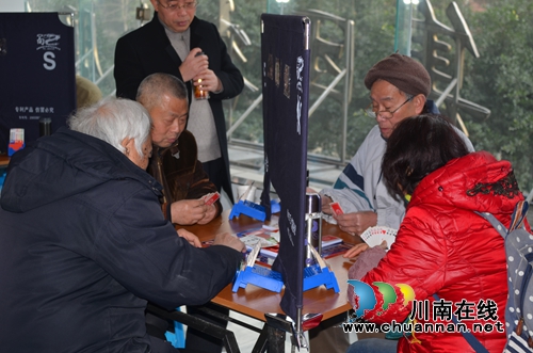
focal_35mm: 54
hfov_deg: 36.9
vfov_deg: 24.9
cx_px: 266
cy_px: 176
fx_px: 798
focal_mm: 36
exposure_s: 1/60
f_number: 4
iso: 100
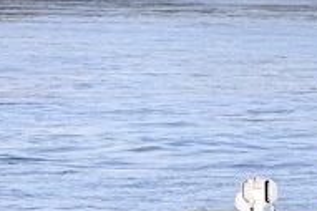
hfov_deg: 1.9
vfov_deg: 1.3
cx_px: 606
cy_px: 418
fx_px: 9440
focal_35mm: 1073
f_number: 6.3
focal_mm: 200
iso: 100
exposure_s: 1/100
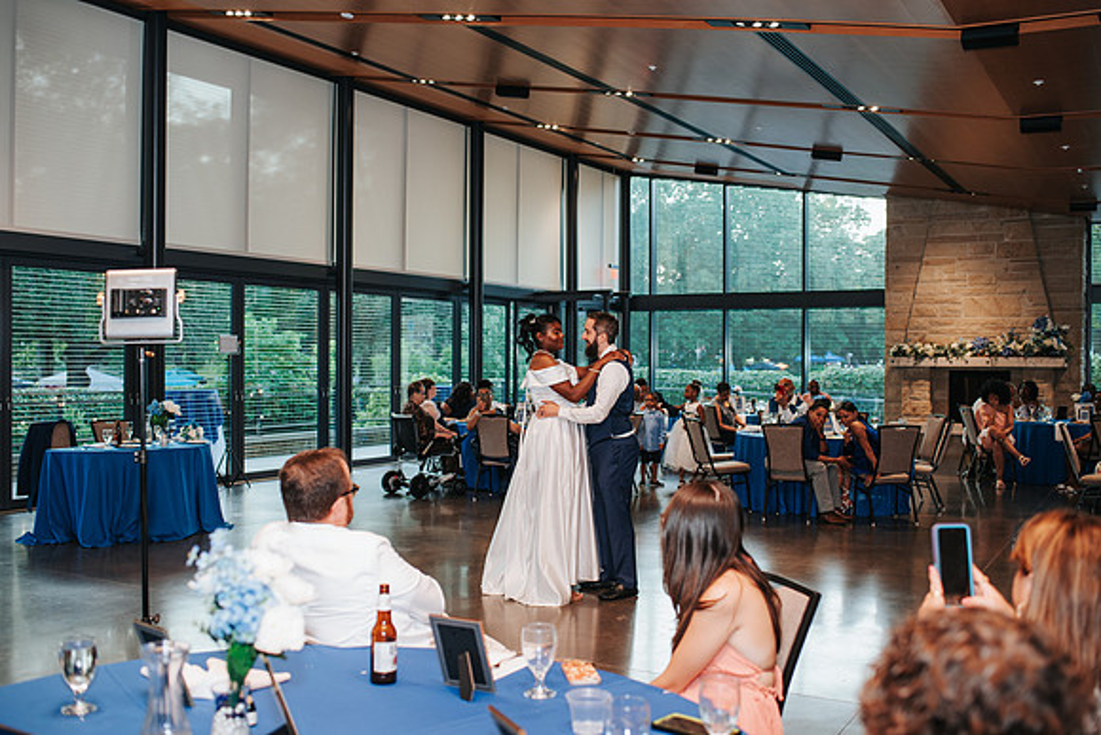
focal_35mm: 36
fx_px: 1095
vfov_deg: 37.1
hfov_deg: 53.4
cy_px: 368
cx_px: 550
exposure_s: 1/160
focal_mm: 35
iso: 450
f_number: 2.8
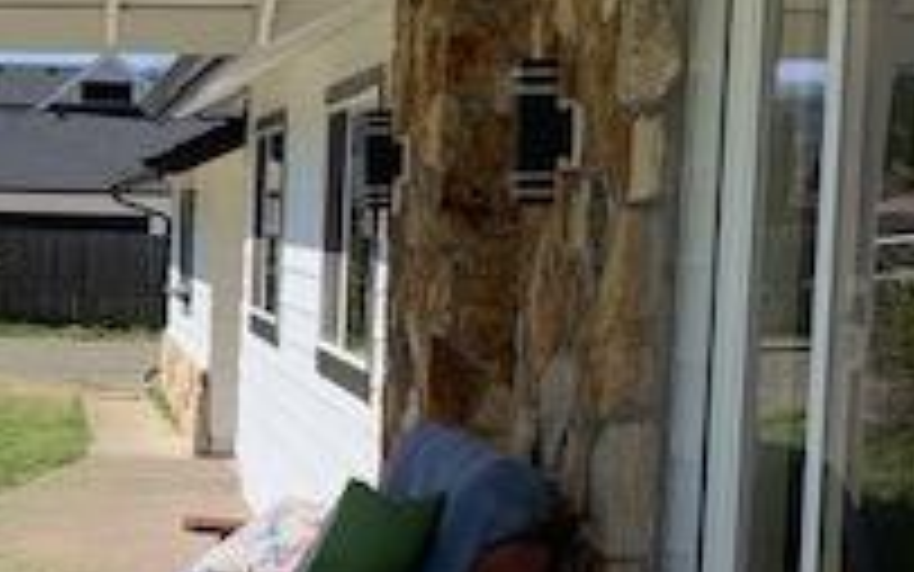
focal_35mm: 87
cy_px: 455
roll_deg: -0.8
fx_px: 2168
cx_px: 135
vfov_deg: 14.9
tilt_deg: -7.6
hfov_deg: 23.3
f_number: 1.8
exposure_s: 1/1992
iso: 25
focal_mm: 4.25
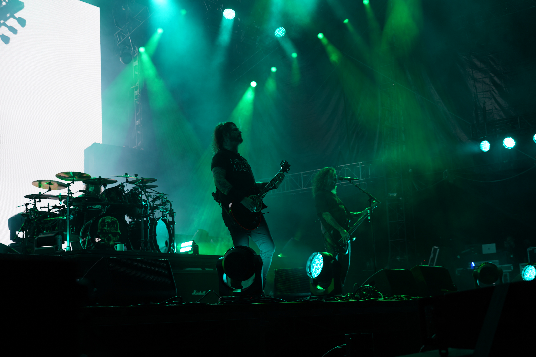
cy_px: 178
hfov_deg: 39.6
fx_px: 744
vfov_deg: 27.0
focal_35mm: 50
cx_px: 268
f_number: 4
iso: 125
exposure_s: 1/60
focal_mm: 50
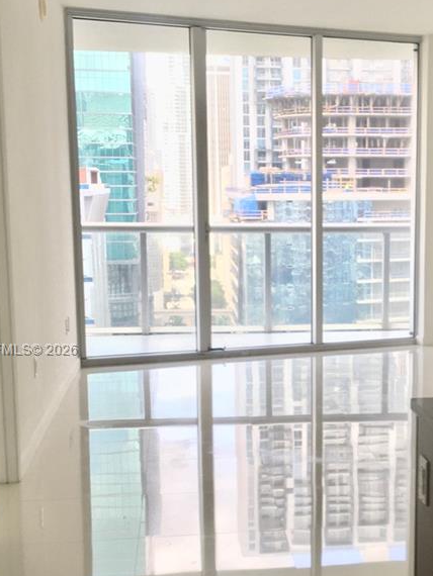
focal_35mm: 61
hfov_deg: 23.7
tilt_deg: -9.4
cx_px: 345
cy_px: 351
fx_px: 1017
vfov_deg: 31.6
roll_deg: -0.9
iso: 25
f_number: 2.2
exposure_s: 1/30
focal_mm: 4.15
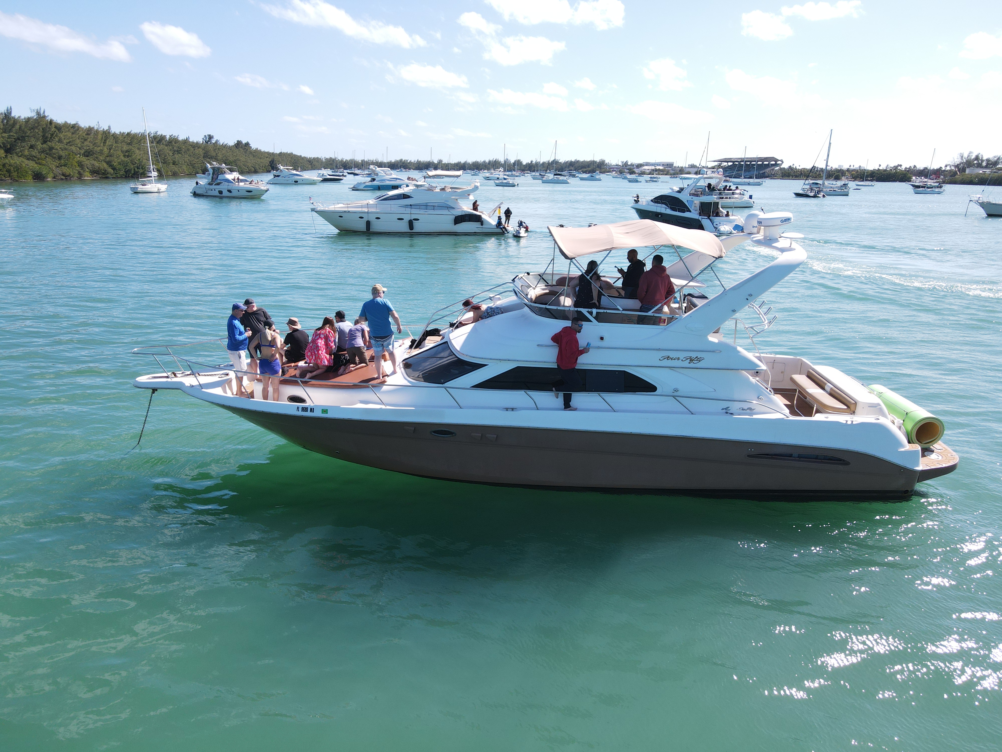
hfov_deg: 71.6
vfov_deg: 56.8
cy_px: 376
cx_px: 501
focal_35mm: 24
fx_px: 695
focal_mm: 4.5
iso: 100
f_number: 2.8
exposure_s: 1/500
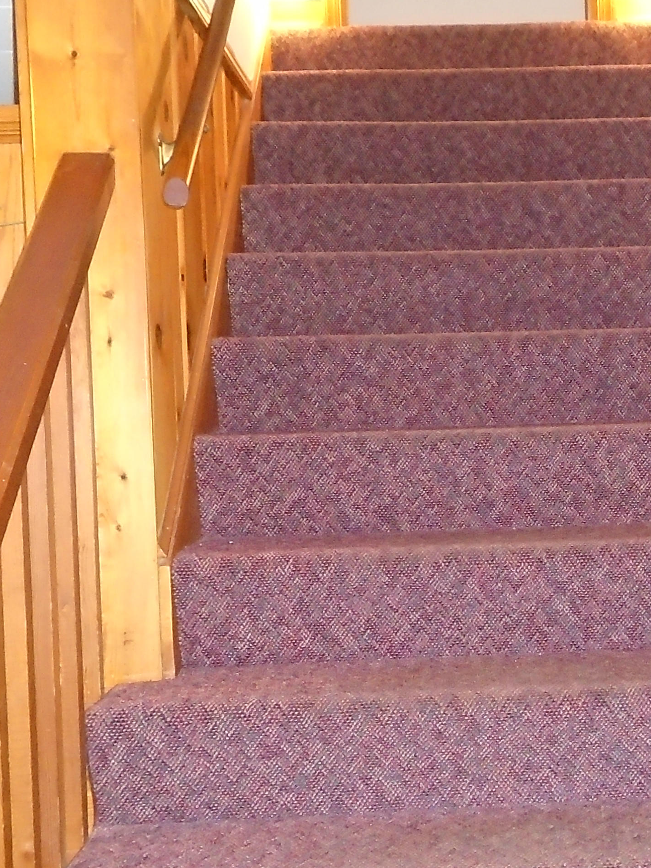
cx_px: 533
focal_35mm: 49
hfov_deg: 28.9
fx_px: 1229
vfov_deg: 38.9
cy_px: 434
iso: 1600
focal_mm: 6.4
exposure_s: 1/40
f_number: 3.8
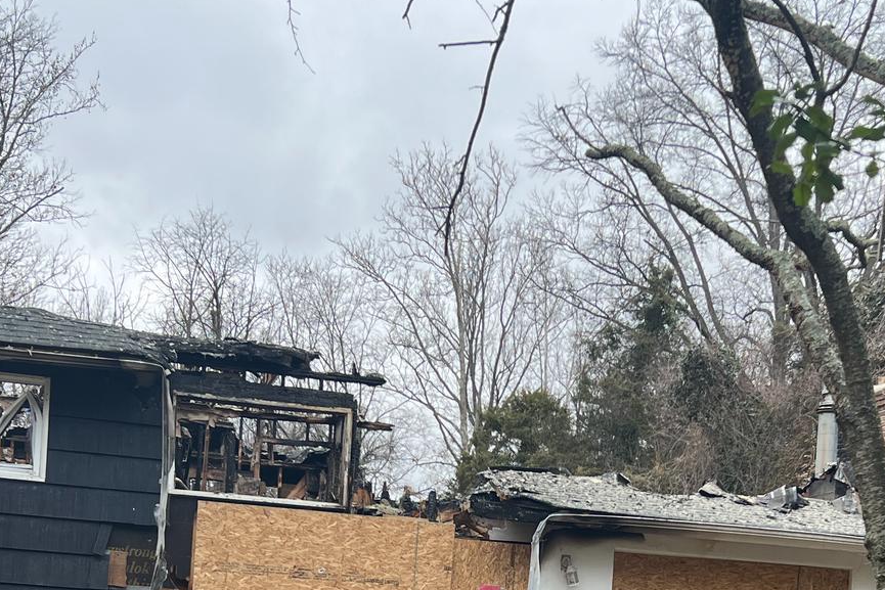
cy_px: 680
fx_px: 1573
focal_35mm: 64
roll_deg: -3.2
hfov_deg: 31.4
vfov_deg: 20.1
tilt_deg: +0.4
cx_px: 500
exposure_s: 1/567
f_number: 1.5
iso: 50
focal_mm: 5.7
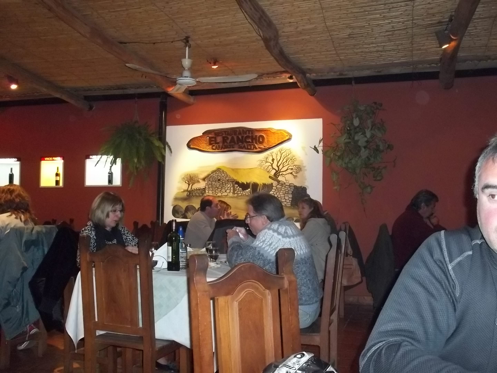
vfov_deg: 42.9
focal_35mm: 33
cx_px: 248
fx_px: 474
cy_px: 186
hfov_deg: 55.4
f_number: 3.3
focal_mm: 5.9
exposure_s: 1/30
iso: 320
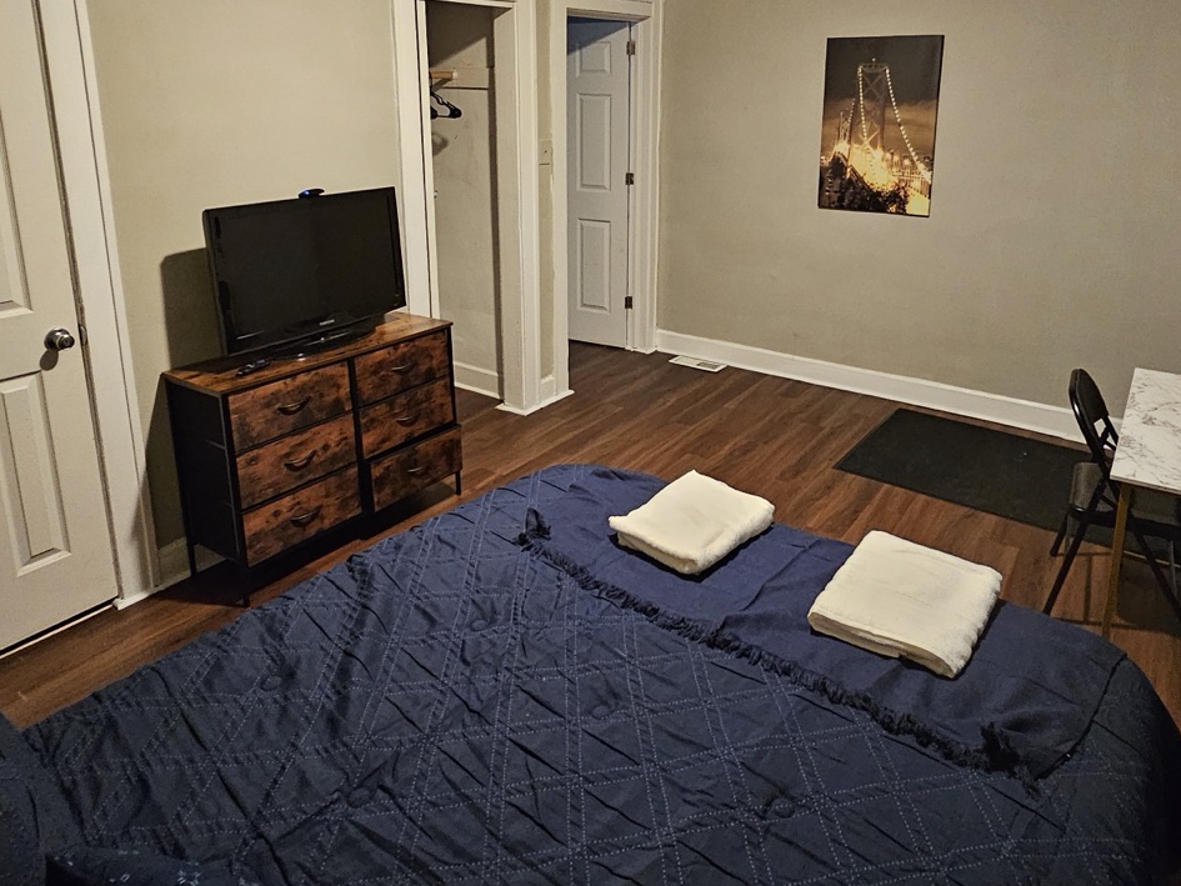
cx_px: 642
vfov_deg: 59.0
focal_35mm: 22
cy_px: 262
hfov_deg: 76.2
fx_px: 751
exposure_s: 1/24
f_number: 2.2
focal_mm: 2.2
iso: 800
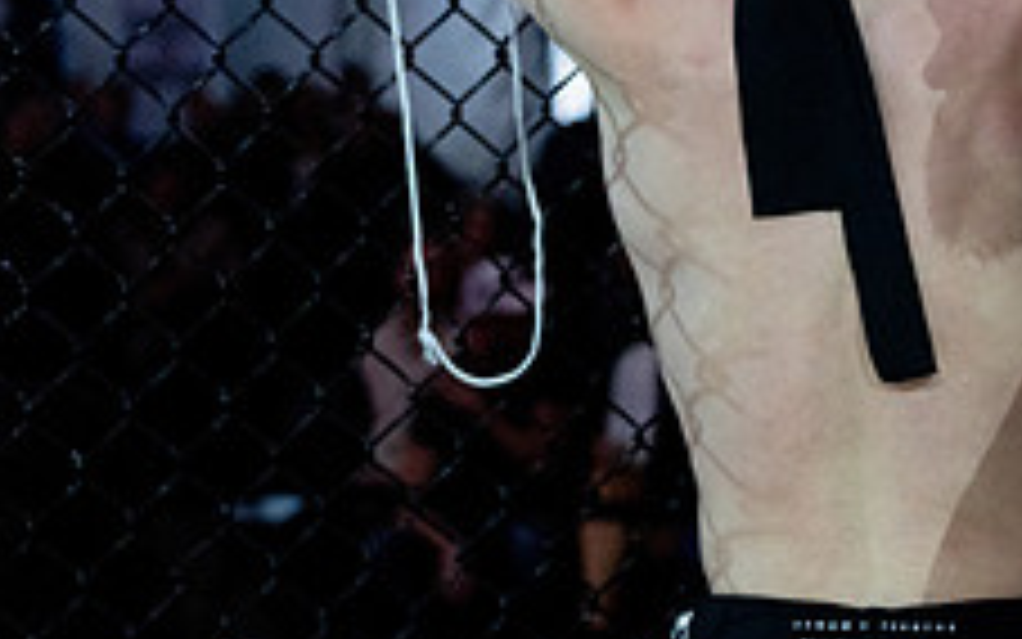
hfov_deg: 17.4
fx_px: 3260
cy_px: -11
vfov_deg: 11.1
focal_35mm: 117
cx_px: 1049
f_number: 2.8
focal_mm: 45
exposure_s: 1/1250
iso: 3200
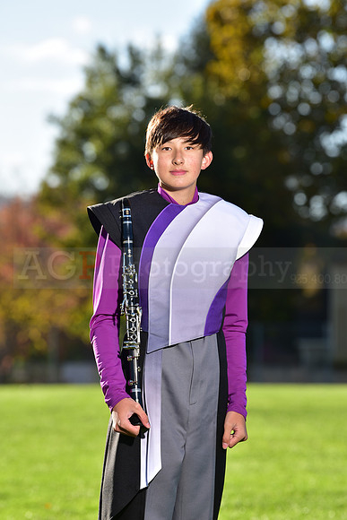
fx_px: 2890
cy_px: 260
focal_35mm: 200
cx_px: 174
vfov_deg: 10.3
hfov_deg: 6.9
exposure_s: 1/250
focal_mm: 200
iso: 80
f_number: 5.6
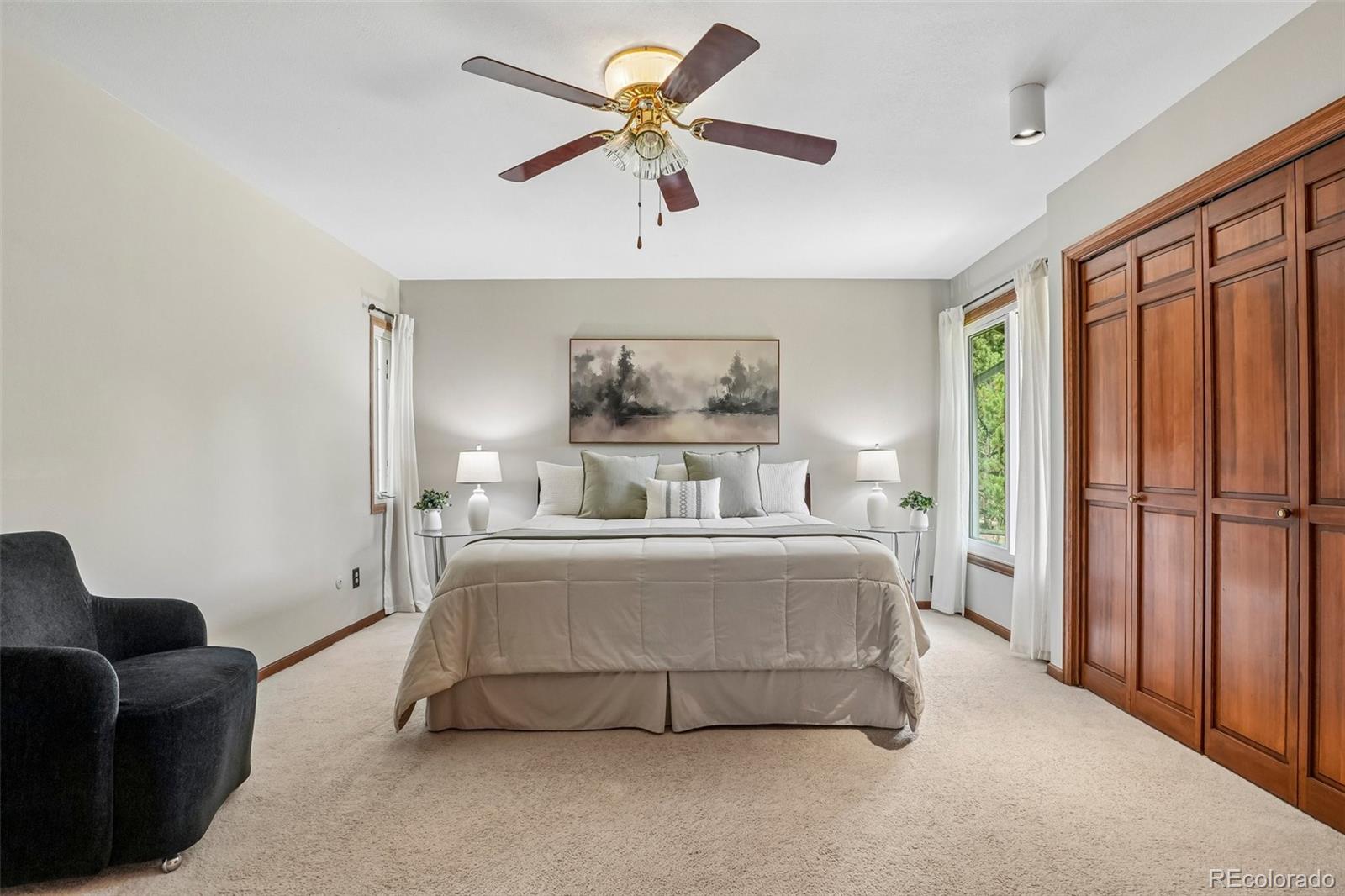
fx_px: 616
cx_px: 672
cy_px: 448
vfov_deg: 72.0
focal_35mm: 16
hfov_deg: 95.0
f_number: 8
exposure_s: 1/30
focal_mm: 11
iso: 500
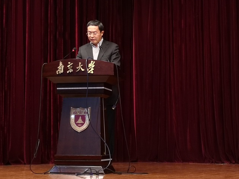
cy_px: 87
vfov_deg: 18.9
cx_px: 121
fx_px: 539
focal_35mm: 78
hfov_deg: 25.0
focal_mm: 3.95
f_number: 1.6
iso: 200
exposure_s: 1/45
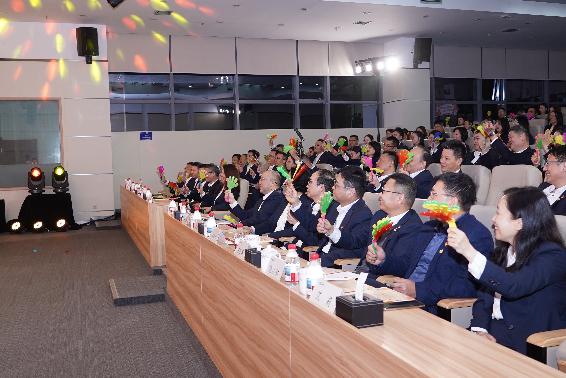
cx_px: 283
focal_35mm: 36
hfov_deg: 53.1
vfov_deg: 36.9
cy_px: 189
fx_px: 566
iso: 800
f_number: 4
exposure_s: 1/125
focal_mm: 24
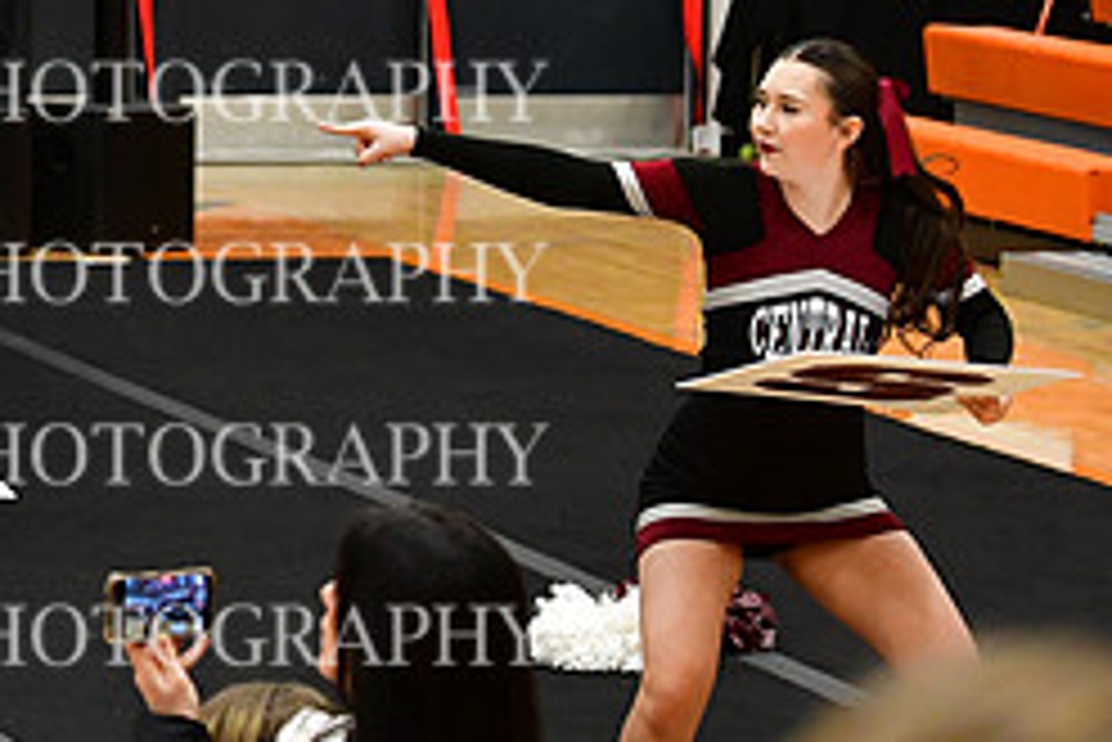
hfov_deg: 8.3
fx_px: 7634
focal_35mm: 247
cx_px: -104
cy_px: 182
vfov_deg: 5.6
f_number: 4
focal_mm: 70
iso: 4000
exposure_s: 1/500
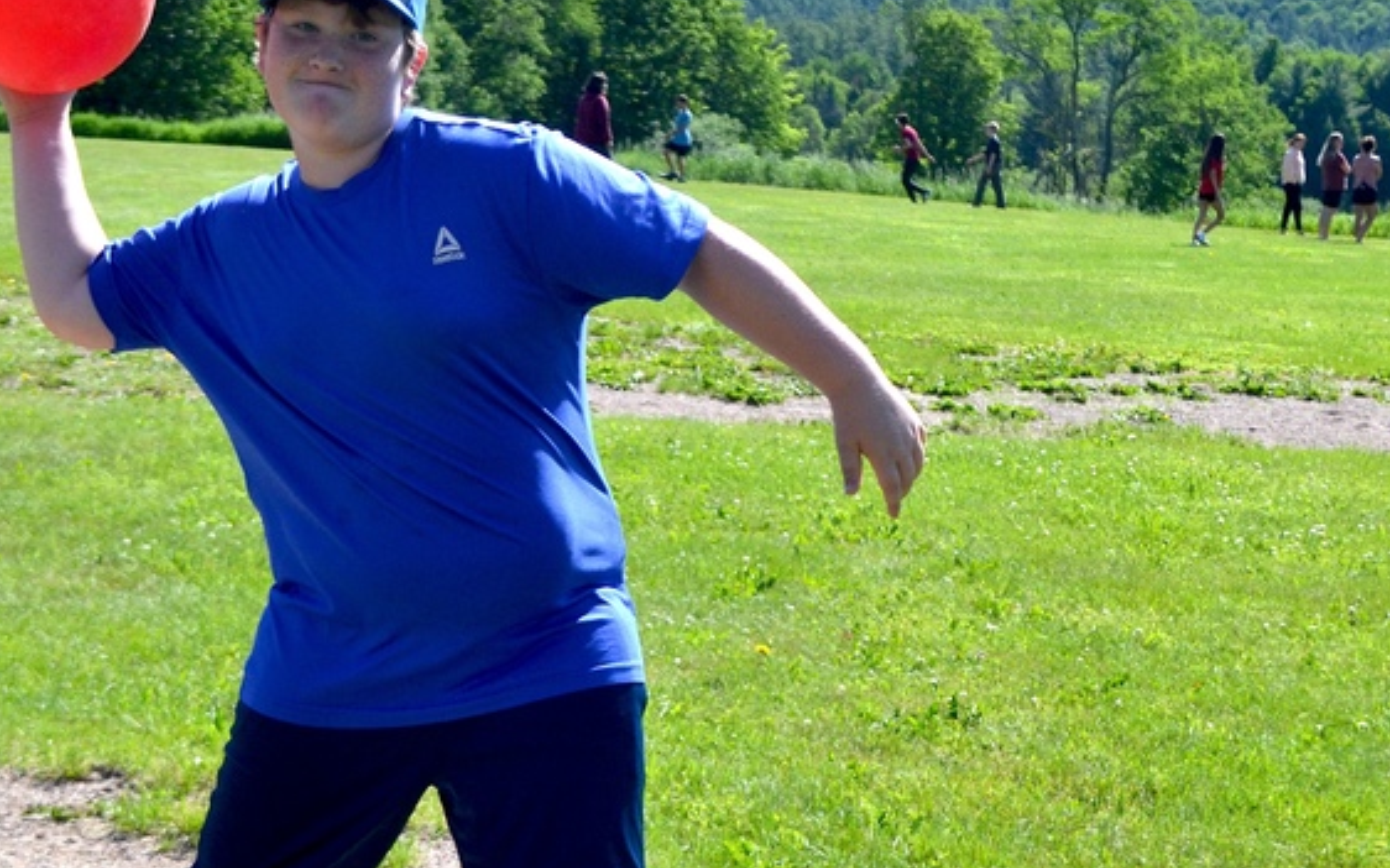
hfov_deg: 26.4
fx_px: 2954
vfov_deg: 16.7
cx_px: 590
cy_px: 584
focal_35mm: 78
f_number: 5.6
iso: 400
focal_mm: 28
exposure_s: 1/1600
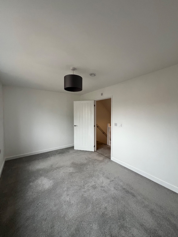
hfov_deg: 89.9
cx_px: 89
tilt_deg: -1.1
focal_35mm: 13
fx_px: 89
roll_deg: -0.7
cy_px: 118
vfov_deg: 106.2
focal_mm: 1.57
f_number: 1.8
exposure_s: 1/100
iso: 100
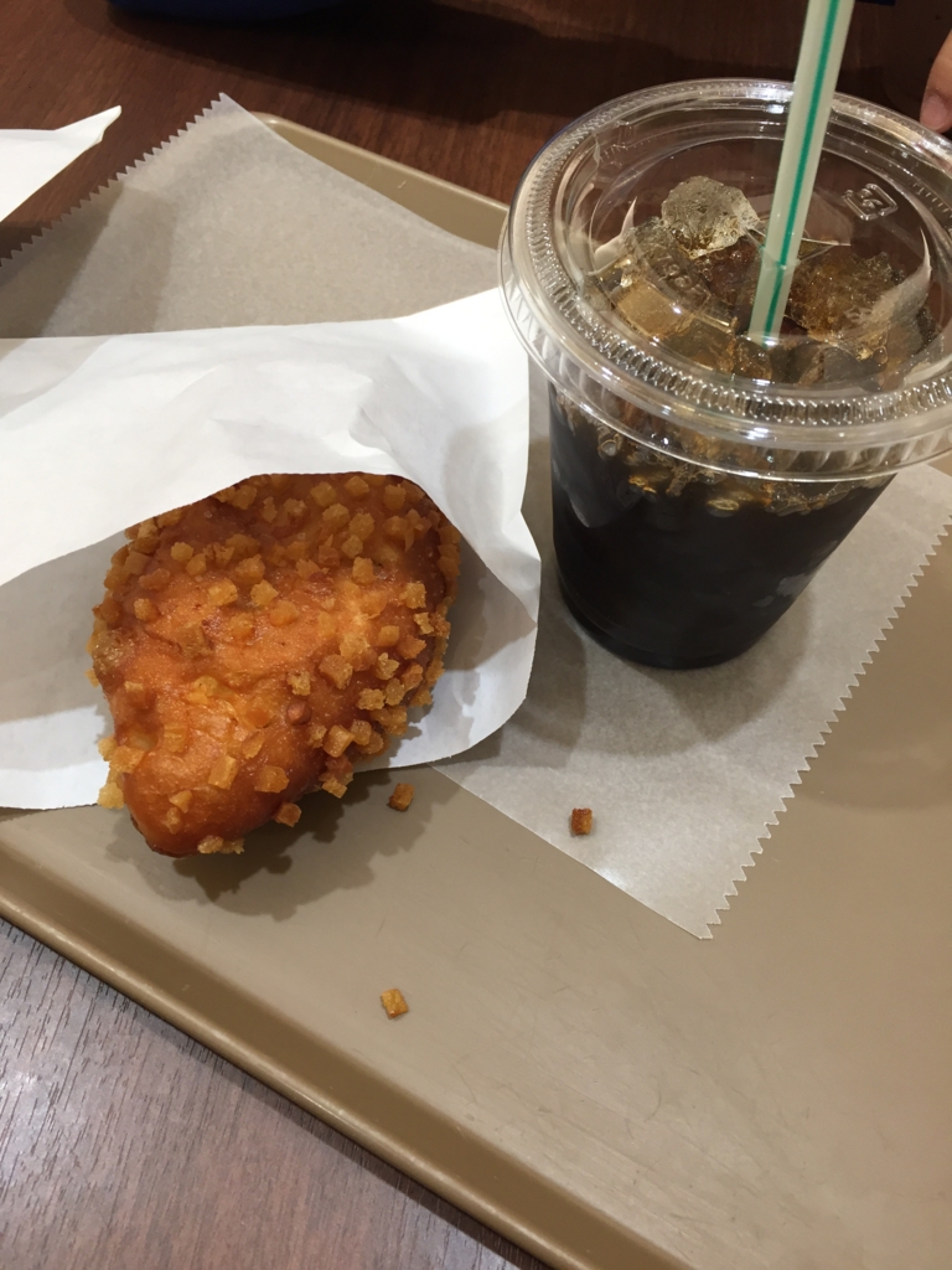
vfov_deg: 61.7
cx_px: 476
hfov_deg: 48.2
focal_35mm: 29
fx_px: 1063
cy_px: 635
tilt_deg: -59.3
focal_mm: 4.15
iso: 32
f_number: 2.2
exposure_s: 1/30
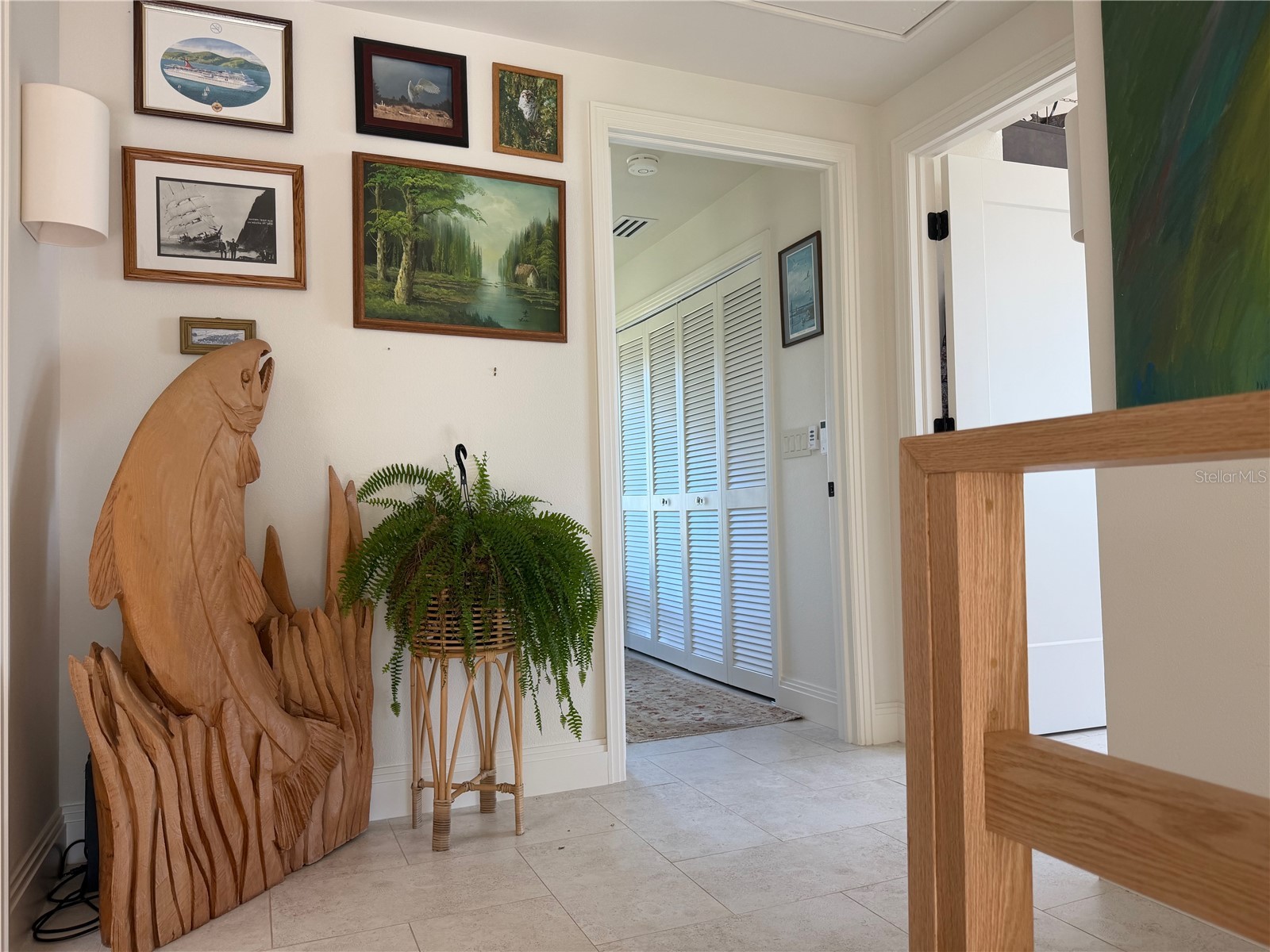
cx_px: 635
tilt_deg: +1.6
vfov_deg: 56.8
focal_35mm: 24
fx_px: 881
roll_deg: +1.9
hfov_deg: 71.6
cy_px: 476
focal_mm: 6.76
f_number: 1.78
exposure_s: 1/121
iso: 80
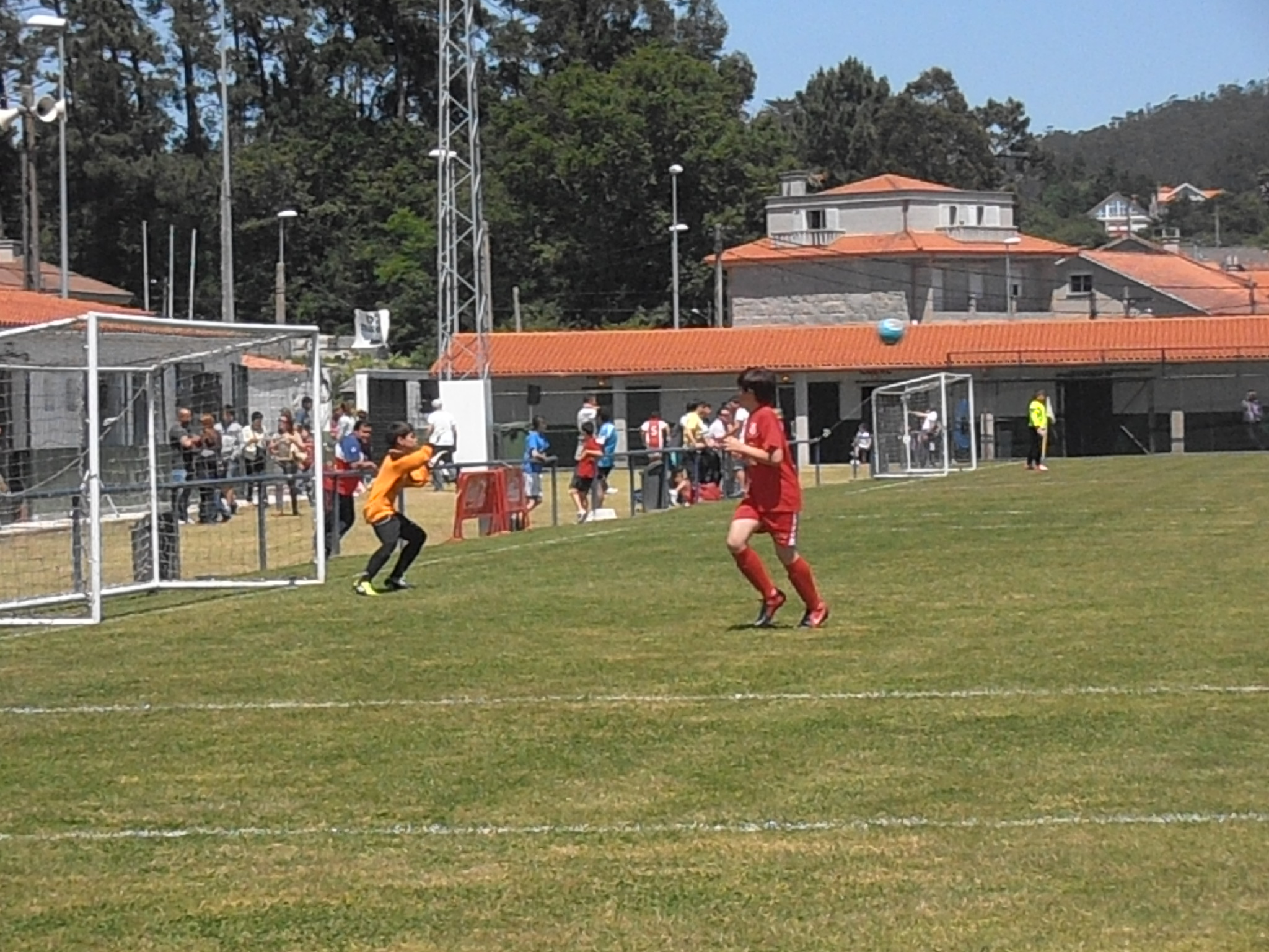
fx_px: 5059
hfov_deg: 14.3
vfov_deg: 10.7
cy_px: 476
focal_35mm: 138
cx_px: 634
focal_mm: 24.39
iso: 400
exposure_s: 1/320
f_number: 15
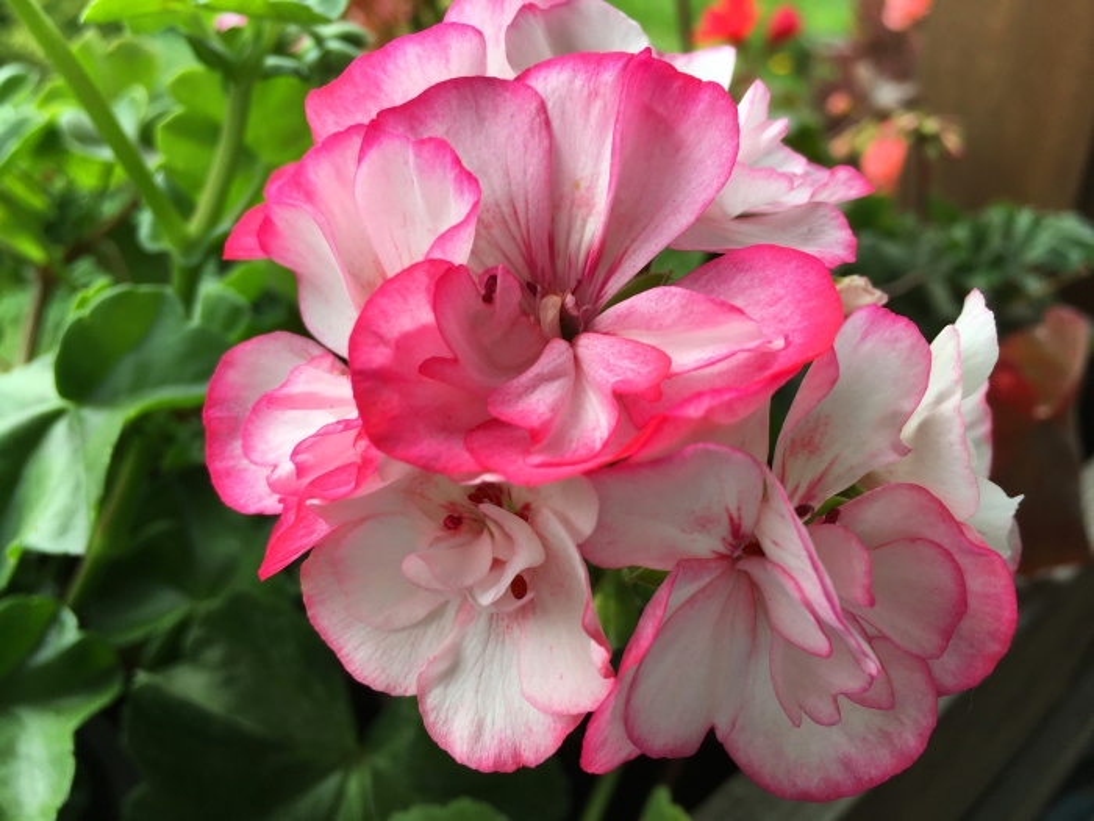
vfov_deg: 48.2
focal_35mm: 29
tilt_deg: -30.2
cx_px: 547
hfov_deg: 61.7
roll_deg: -1.1
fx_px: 917
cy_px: 410
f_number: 2.2
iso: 25
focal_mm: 4.15
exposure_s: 1/323
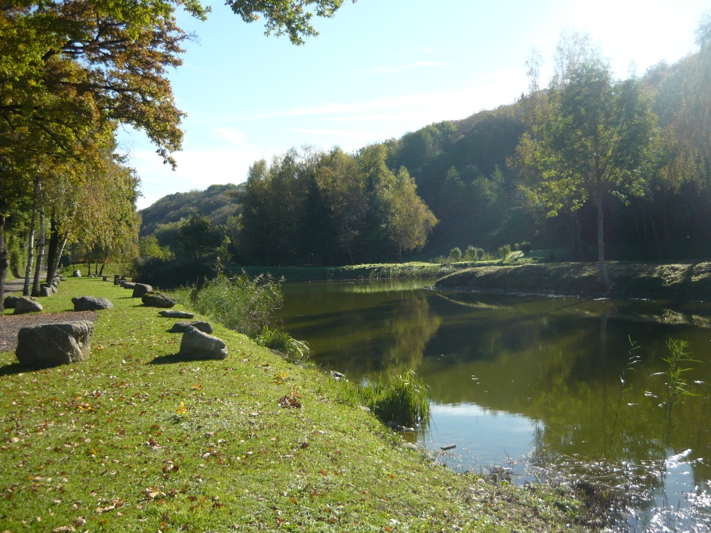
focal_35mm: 33
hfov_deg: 55.4
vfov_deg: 42.9
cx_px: 356
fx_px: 678
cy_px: 266
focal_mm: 5.5
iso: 100
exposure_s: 1/800
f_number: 2.8
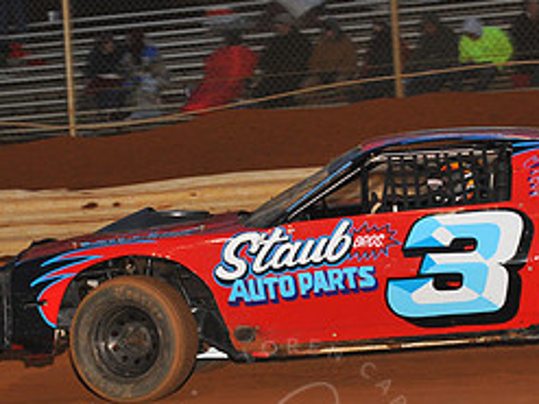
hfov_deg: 9.5
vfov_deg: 7.1
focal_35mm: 208
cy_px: 269
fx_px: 3237
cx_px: 292
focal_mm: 92
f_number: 7.1
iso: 1250
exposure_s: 1/320
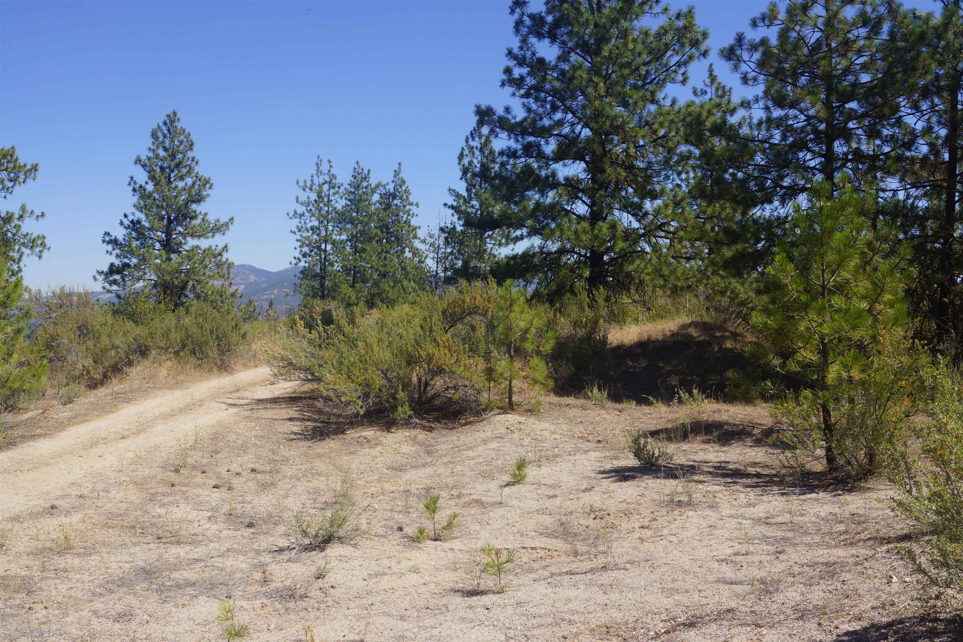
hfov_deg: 57.2
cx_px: 482
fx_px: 883
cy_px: 321
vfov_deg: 40.0
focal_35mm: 33
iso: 100
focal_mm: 22
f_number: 16
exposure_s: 1/100
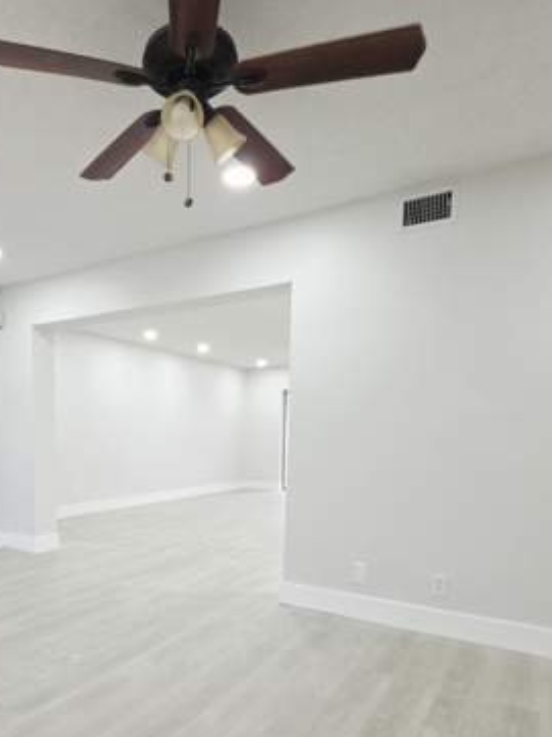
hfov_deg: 56.9
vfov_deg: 71.9
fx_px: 490
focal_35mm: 23
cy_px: 487
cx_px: 165
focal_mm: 2.2
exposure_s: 1/120
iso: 160
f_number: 1.9
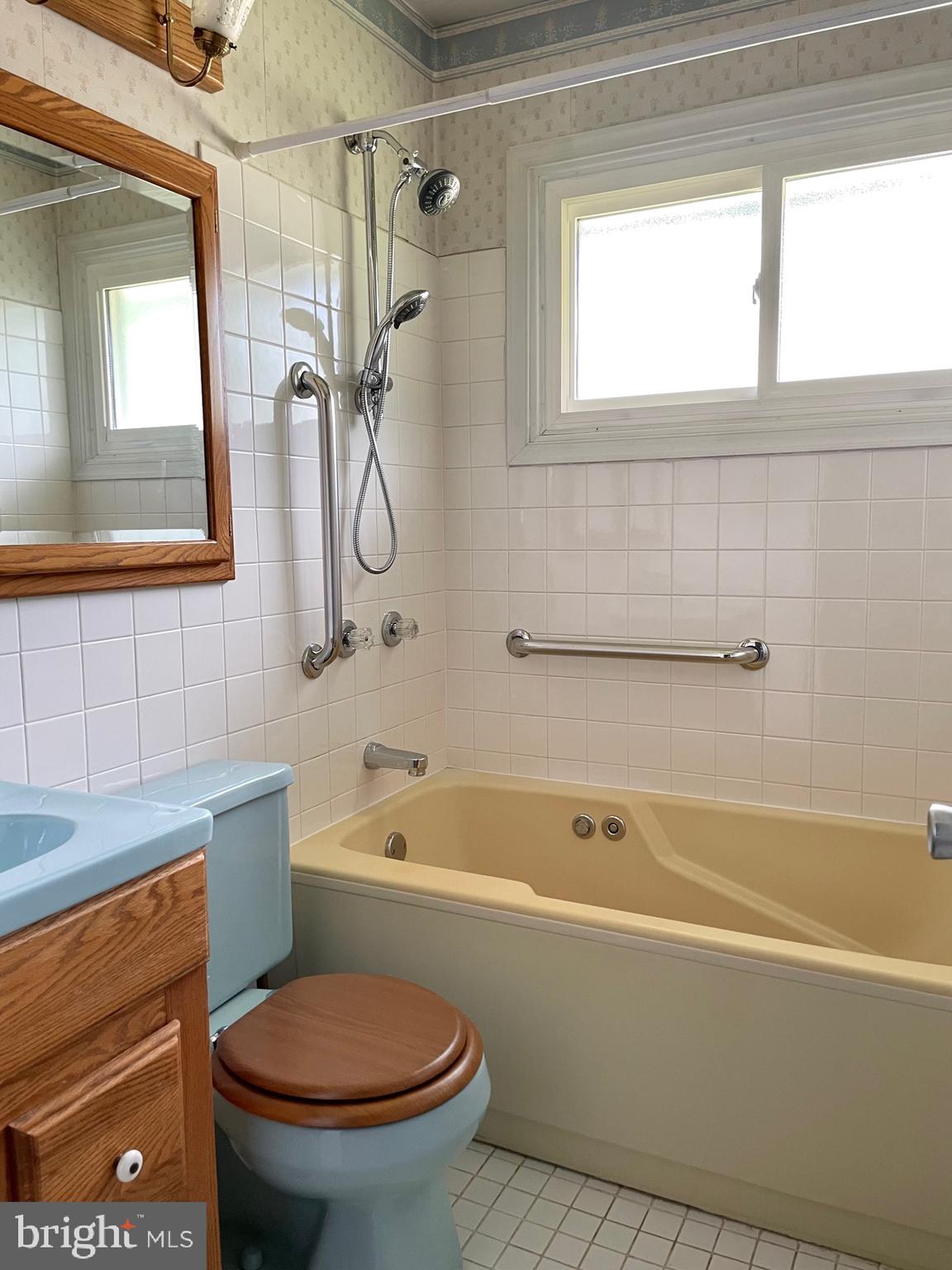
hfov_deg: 53.1
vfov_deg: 67.3
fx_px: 953
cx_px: 476
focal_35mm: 26
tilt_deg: -5.6
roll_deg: +1.3
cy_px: 635
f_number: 1.6
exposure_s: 1/60
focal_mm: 4.2
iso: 125
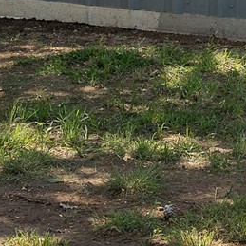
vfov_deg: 9.3
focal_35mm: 178
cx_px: 337
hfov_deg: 9.6
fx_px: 1431
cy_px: -205
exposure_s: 1/60
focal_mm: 25
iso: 400
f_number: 9
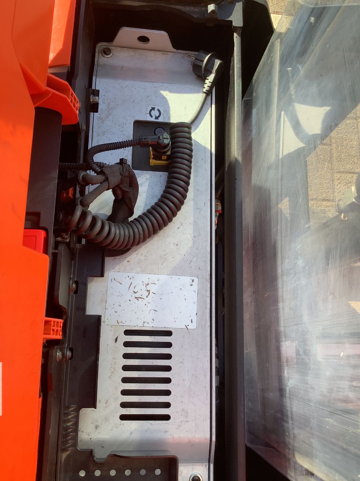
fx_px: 430
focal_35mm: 31
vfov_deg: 58.4
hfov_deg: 45.4
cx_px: 180
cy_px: 240
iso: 25
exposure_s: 1/203
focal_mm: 3.3
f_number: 2.4
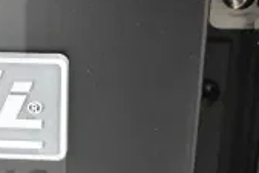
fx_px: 1129
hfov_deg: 12.5
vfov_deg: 8.8
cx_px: -107
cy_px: 106
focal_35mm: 157
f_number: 5
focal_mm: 29
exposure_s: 1/100
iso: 6400
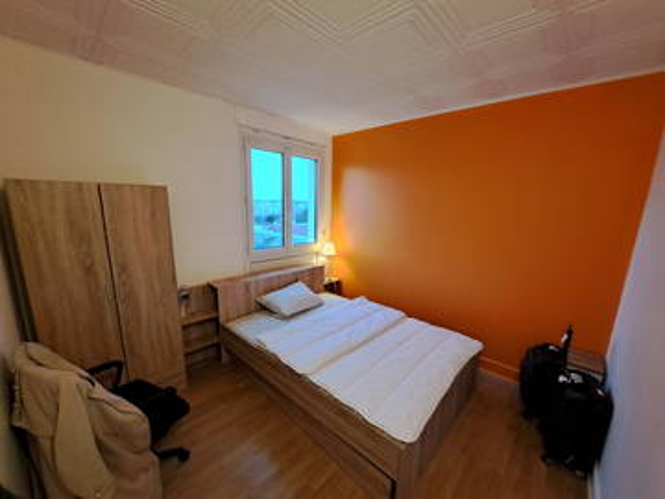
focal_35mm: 13
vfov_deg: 89.9
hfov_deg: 106.2
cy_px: 250
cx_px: 332
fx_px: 250
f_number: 2.2
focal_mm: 1.74
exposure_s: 1/33
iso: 200
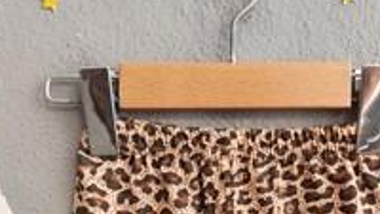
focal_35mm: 54
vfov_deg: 20.7
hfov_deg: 38.2
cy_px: 260
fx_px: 545
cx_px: 239
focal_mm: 5.59
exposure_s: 1/52.4
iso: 320
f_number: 1.88
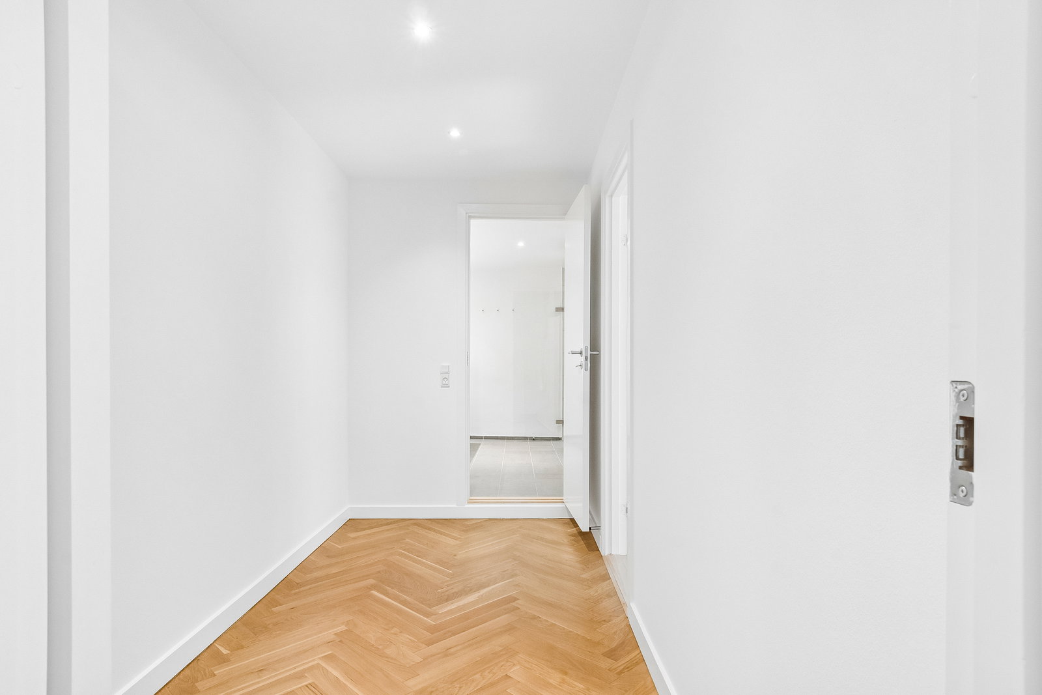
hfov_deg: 90.0
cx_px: 521
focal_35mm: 18
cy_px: 348
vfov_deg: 67.4
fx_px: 521
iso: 200
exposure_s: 1/5
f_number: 10
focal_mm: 12
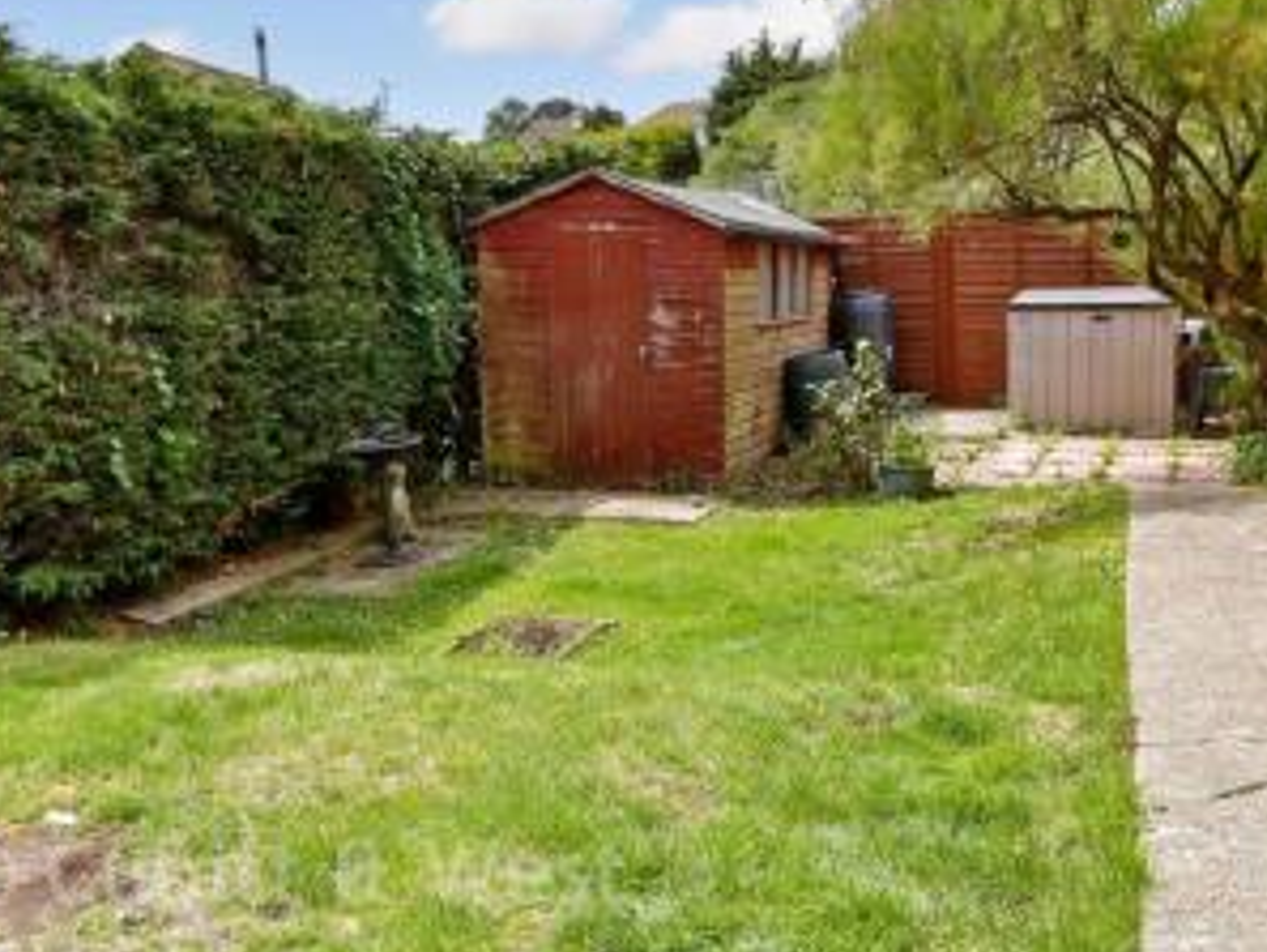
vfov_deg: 38.6
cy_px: 408
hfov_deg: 50.1
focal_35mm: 37
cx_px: 614
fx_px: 1355
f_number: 8
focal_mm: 16
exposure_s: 1/320
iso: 200
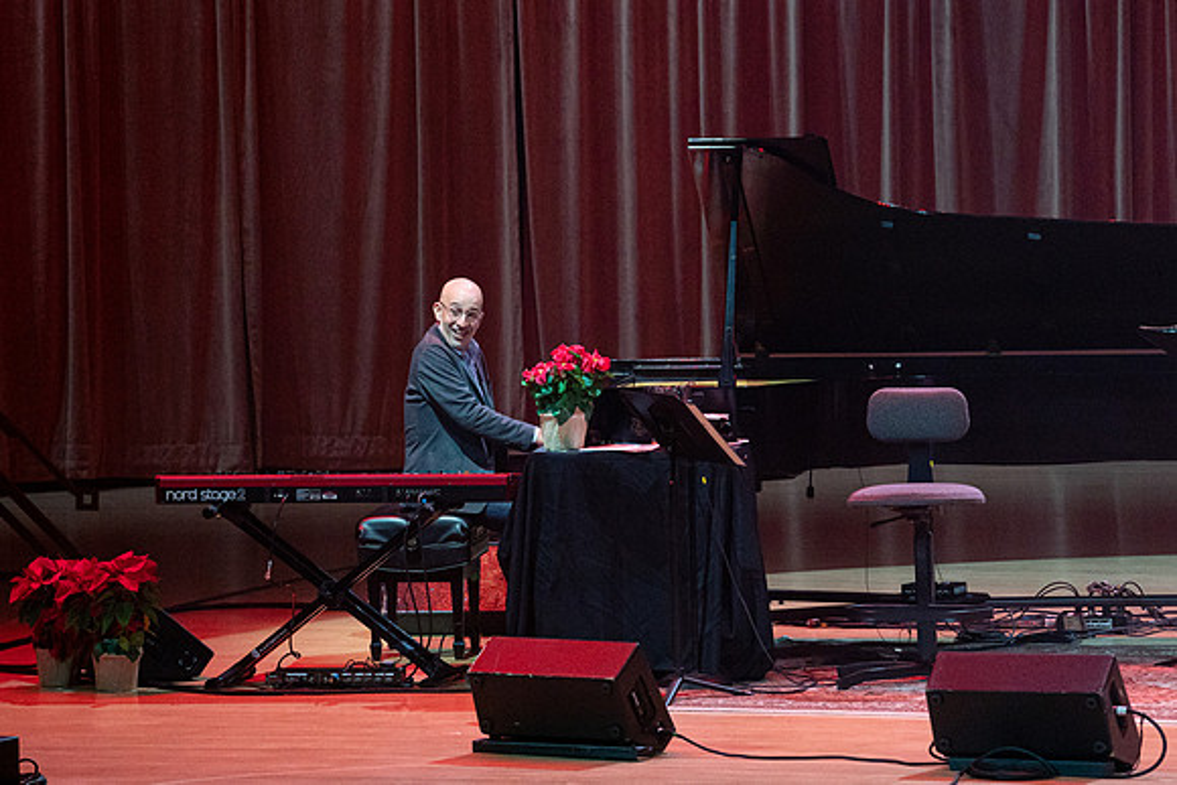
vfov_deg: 4.9
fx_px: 9123
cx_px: 443
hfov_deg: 7.4
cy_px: 300
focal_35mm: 279
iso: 2500
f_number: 5.6
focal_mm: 200
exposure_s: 1/250
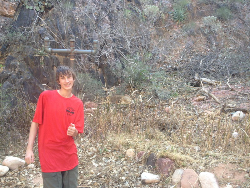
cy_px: 94
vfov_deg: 40.7
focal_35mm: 35
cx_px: 125
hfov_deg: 52.6
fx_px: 253
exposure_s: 1/120
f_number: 2.4
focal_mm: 4.28
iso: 80
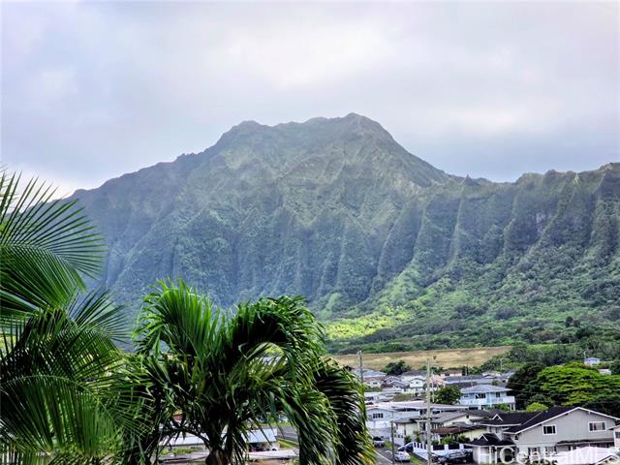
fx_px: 1236
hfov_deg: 28.2
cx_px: 310
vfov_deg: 21.3
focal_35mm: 69
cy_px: 232
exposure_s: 1/1044
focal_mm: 7.9
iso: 50
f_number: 2.4
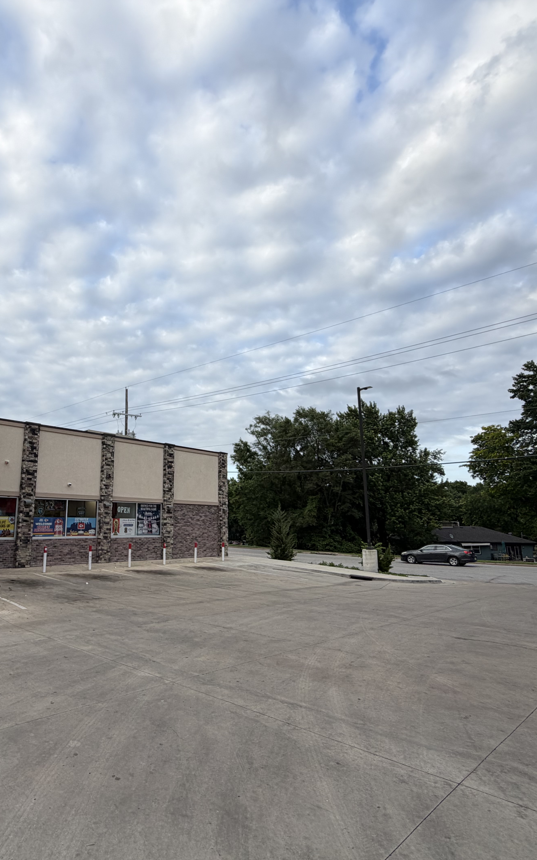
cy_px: 433
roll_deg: -0.5
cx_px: 172
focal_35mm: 20
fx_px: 468
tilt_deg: +10.4
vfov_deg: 85.1
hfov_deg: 58.1
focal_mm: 2.22
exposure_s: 1/585
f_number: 2.2
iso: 40
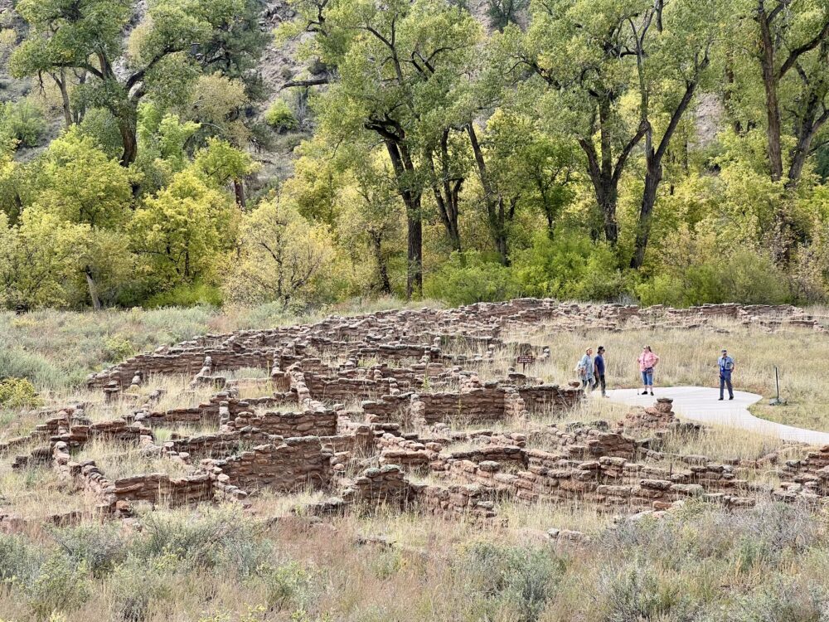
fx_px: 1844
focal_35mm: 77
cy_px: 311
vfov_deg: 19.1
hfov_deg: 25.3
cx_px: 414
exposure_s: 1/194
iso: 32
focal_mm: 9
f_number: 2.8
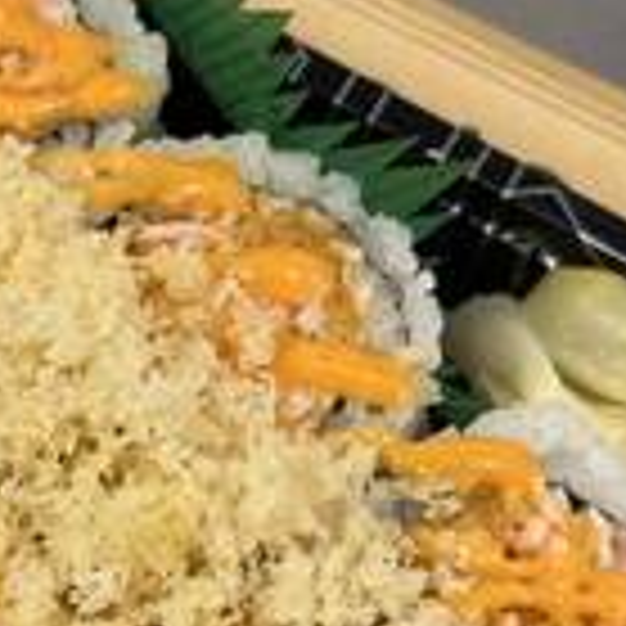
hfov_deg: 17.6
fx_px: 1985
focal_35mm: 97
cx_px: 45
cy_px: 554
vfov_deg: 17.7
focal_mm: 5.1
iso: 64
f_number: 1.6
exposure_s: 1/60
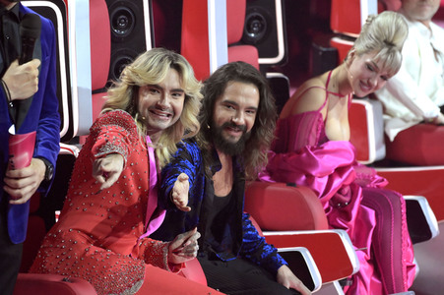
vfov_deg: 3.9
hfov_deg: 5.9
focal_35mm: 350
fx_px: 4313
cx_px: 222
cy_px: 148
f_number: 5.6
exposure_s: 1/400
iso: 12800
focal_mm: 350
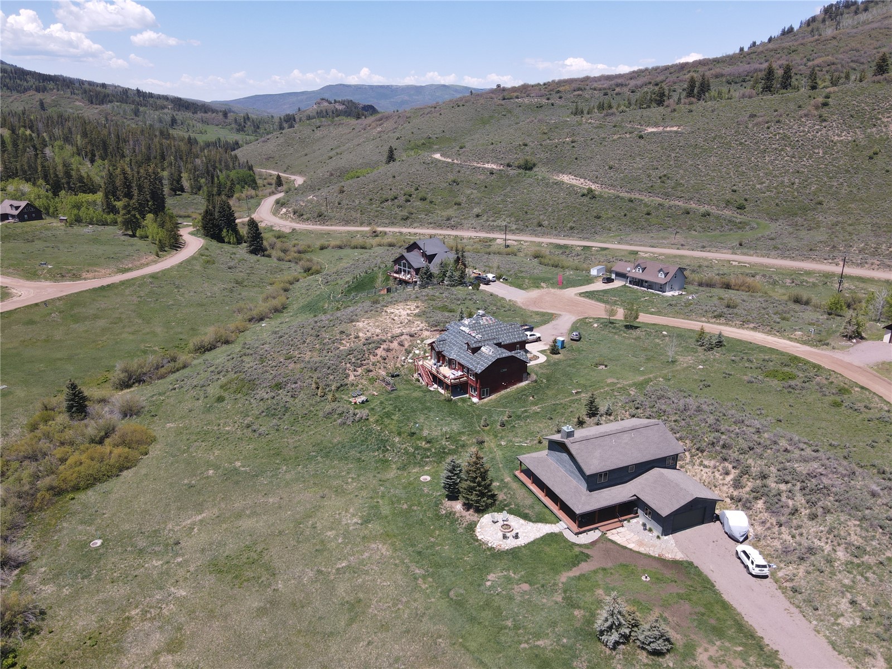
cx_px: 446
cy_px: 334
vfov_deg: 56.8
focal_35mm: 24
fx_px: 618
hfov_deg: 71.6
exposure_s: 1/40
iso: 110
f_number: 2.8
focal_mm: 4.5
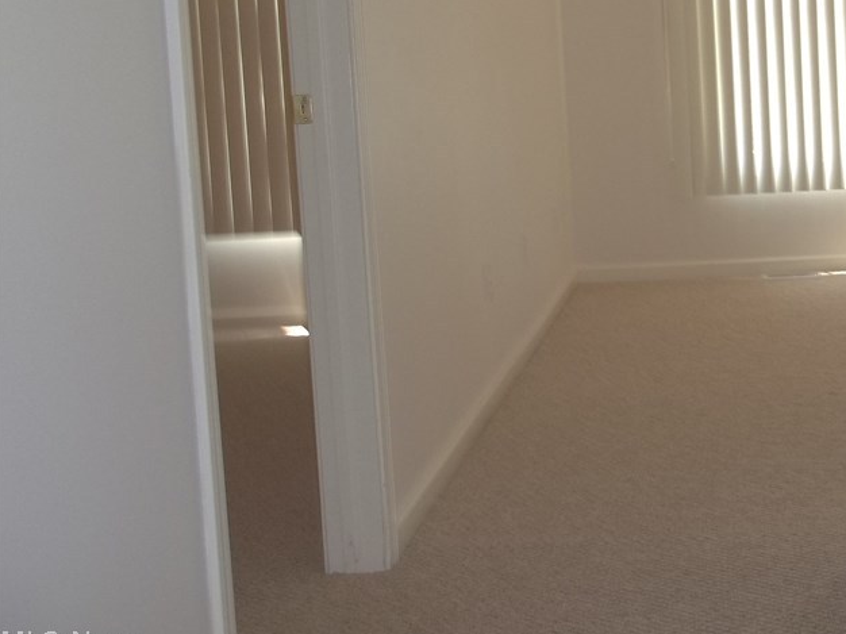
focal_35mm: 54
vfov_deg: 26.6
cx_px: 685
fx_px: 1319
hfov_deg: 34.4
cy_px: 146
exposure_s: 1/30
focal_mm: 5.9
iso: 80
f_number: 3.3
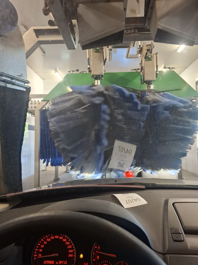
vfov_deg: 73.9
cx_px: 99
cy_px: 132
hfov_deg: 58.9
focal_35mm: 23
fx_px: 175
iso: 400
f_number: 1.8
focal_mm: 5.54
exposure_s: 1/33
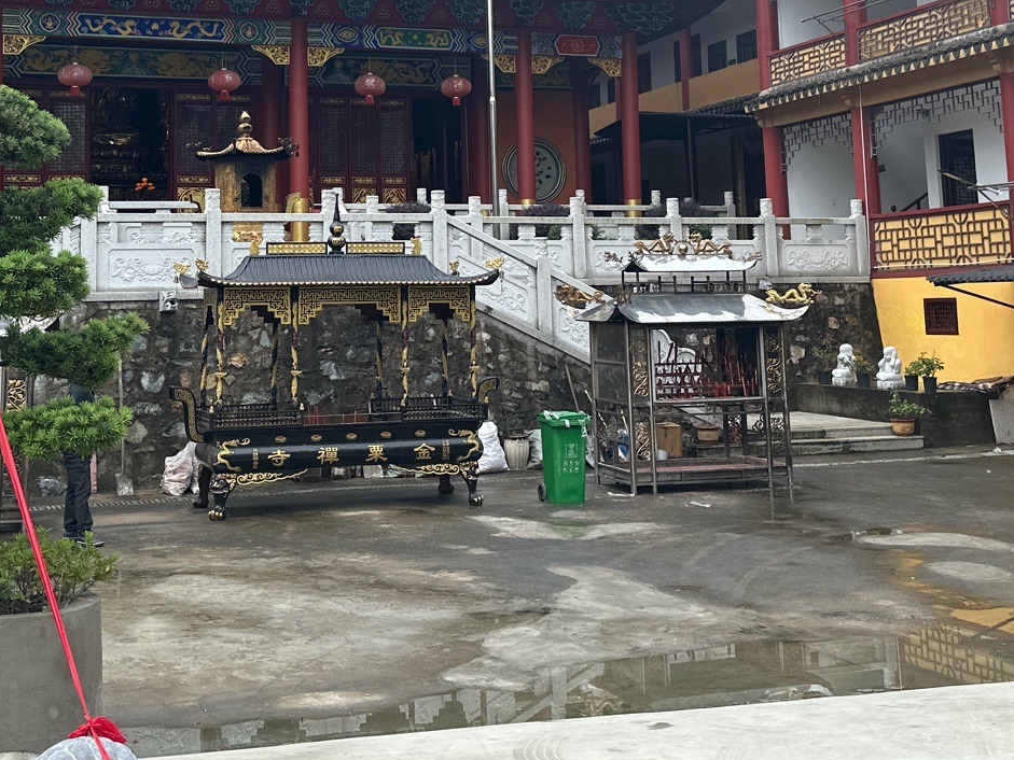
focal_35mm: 51
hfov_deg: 37.4
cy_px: 92
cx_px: 432
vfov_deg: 27.6
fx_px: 1494
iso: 80
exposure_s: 1/1453
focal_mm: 6.86
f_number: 1.78
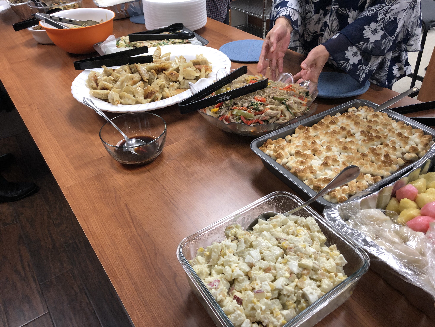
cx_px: 218
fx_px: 352
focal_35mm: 28
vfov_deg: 49.7
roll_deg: +3.4
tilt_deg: -36.9
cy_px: 164
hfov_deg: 63.4
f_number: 1.8
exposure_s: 1/20
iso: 40
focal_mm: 3.99
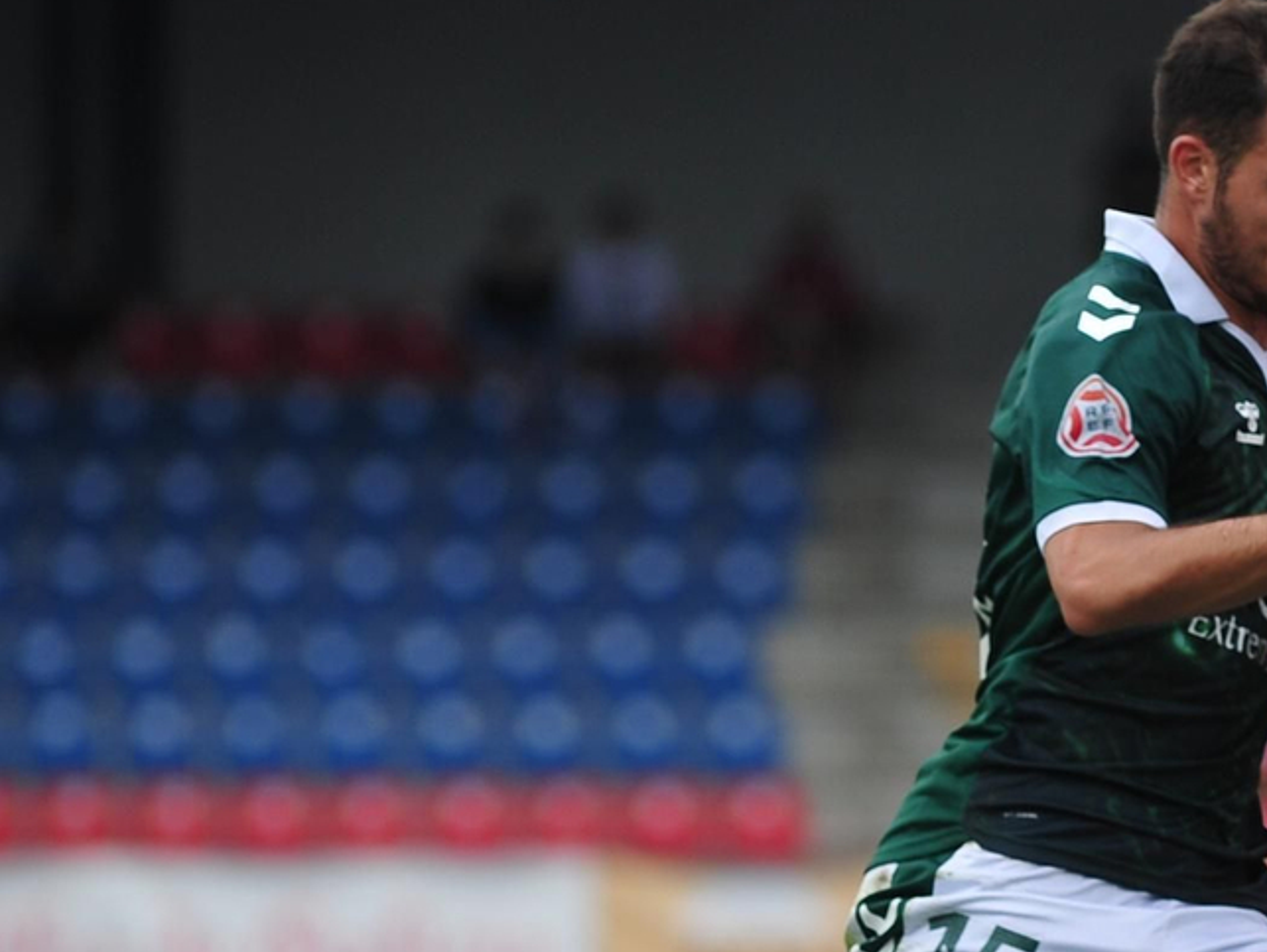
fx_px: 26258
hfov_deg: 2.8
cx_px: 1381
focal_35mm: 717
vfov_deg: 2.1
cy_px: 992
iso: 500
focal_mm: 300
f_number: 4.5
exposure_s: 1/1000
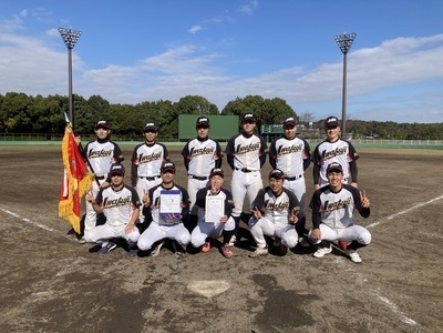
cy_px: 166
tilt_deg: -3.1
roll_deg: +0.2
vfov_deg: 49.7
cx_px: 222
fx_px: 358
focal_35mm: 28
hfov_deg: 63.4
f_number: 1.8
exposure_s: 1/3003
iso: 20
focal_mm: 3.99
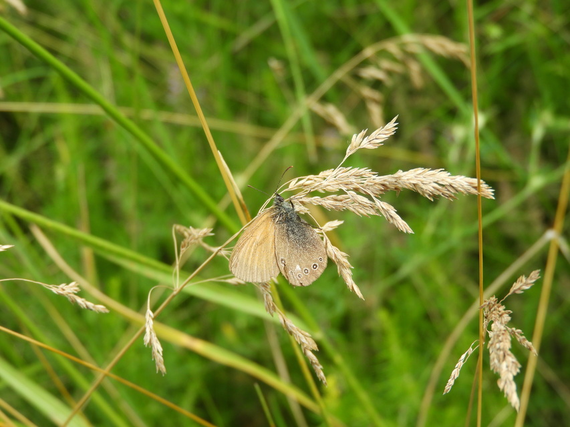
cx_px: 285
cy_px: 214
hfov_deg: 23.0
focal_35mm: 85
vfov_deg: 17.4
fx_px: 1400
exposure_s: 1/200
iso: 100
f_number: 4.5
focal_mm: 15.2
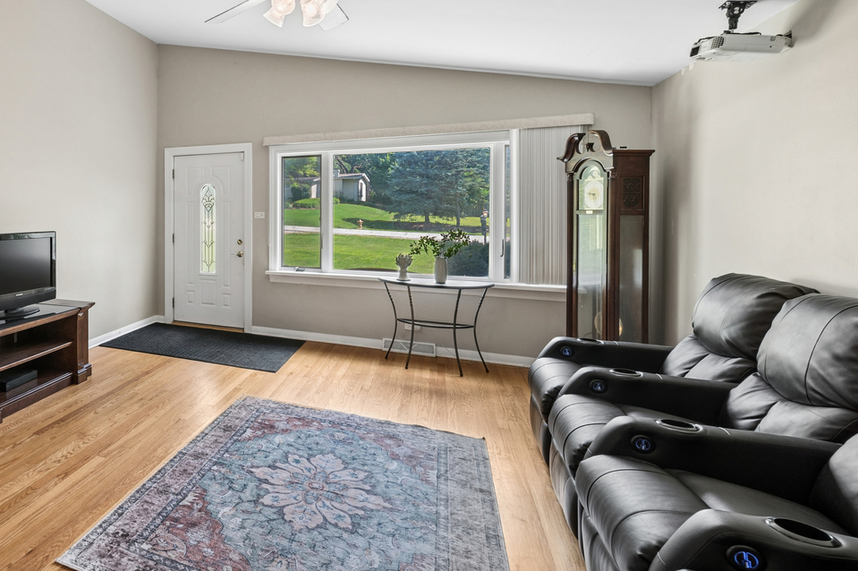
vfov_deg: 56.4
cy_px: 210
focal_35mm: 22
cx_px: 150
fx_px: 524
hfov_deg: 69.5
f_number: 8
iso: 400
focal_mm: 13
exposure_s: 1/10
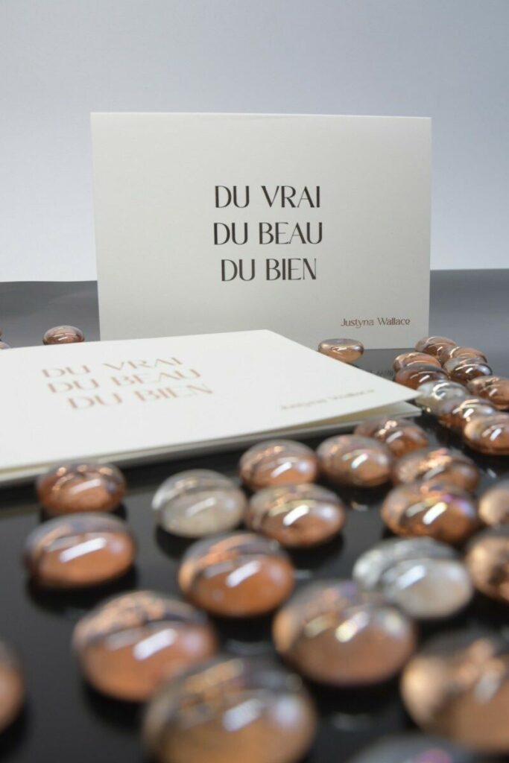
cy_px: 382
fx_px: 763
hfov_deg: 36.9
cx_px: 254
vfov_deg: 53.1
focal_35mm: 36
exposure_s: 1/125
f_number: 8
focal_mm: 24
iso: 800
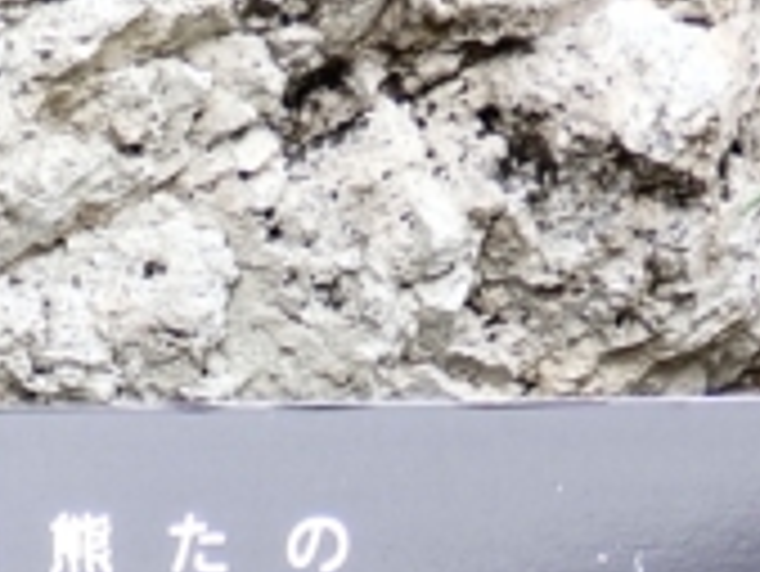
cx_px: -301
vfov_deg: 6.6
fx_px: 4790
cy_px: 1266
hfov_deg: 8.9
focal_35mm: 218
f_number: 4.2
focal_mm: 8.2
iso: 80
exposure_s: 1/60
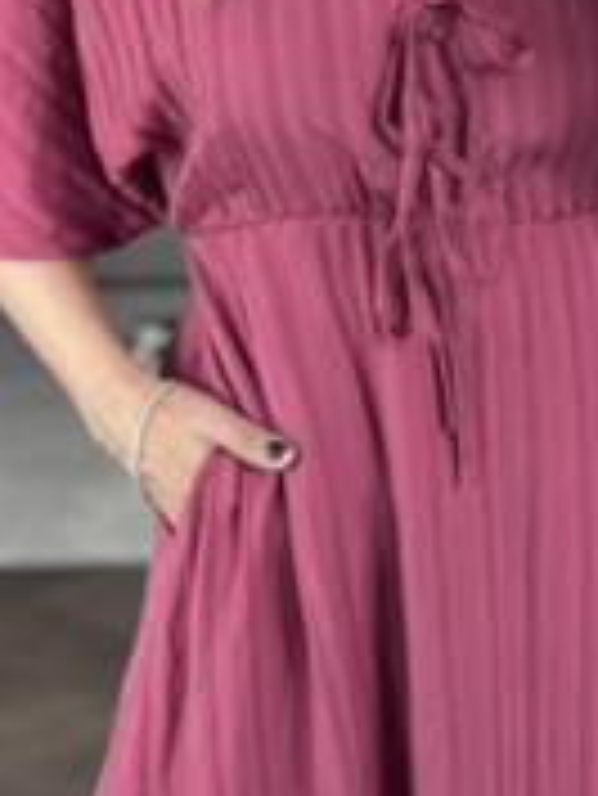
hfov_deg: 10.8
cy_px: 31
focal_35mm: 137
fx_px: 3152
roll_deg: +3.2
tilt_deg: -17.8
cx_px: 418
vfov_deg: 14.2
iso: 125
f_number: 1.78
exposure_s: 1/60
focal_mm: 6.86
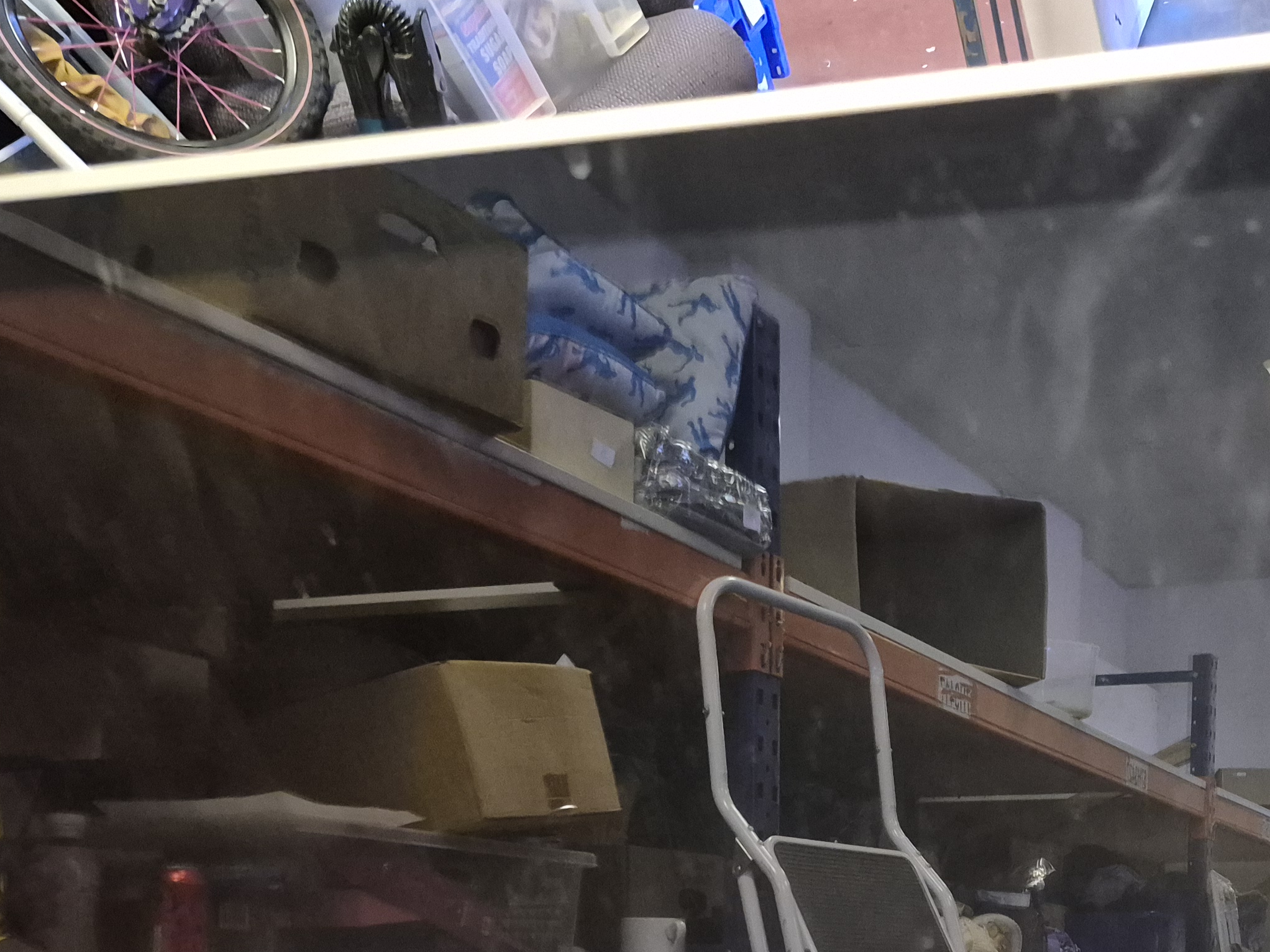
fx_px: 1651
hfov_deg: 39.3
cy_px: 894
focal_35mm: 45
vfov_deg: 30.5
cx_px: 1124
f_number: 1.8
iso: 1600
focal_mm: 5.4
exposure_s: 1/50
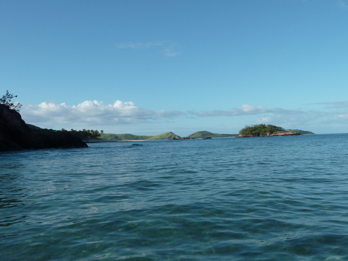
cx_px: 174
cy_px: 130
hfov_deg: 56.8
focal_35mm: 32
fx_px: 322
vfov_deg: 44.2
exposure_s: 1/500
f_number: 4.5
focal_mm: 5.3
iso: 80
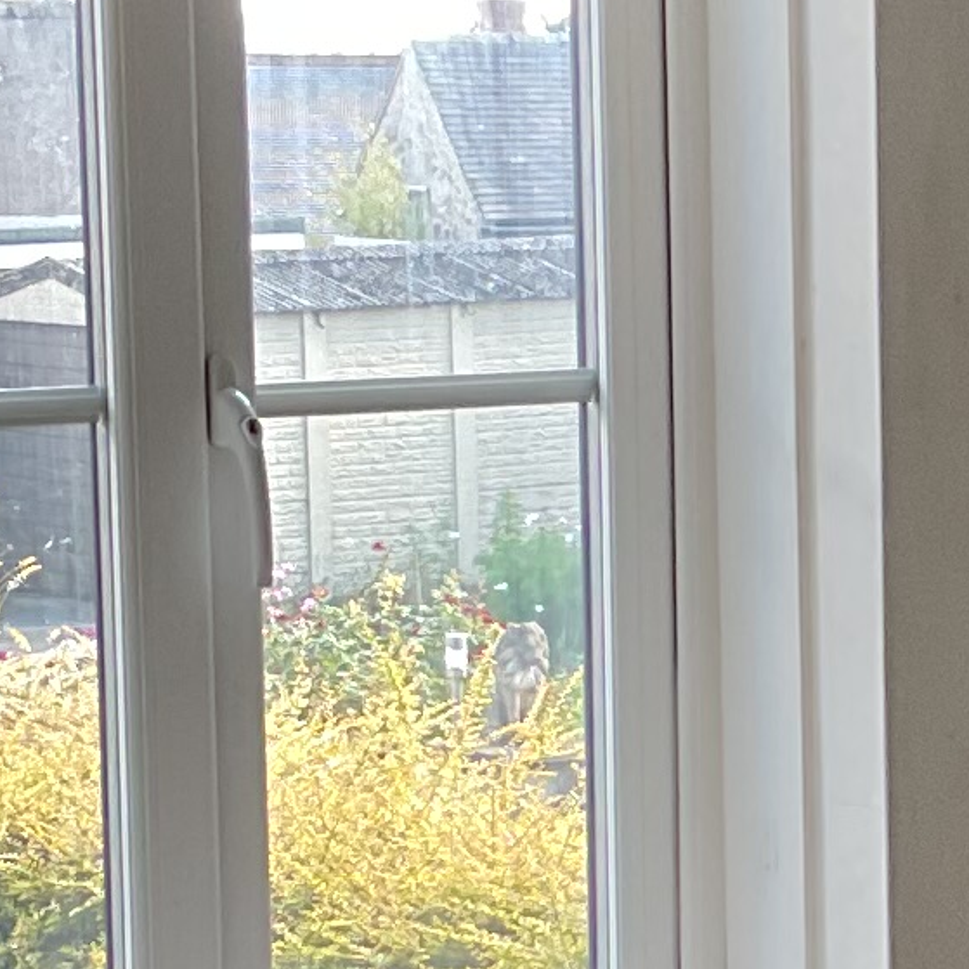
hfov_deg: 9.3
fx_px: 5859
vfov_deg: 9.4
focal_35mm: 185
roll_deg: +0.3
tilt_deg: -6.8
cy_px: 790
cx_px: 1338
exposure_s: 1/100
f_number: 1.8
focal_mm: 3
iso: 64
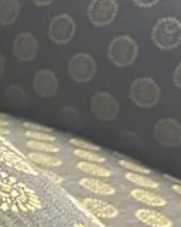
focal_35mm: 150
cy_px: 326
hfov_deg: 9.2
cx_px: -252
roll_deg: -7.5
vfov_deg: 12.3
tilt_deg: -35.6
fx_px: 1004
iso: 500
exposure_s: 1/50
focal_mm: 6.86
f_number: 1.78
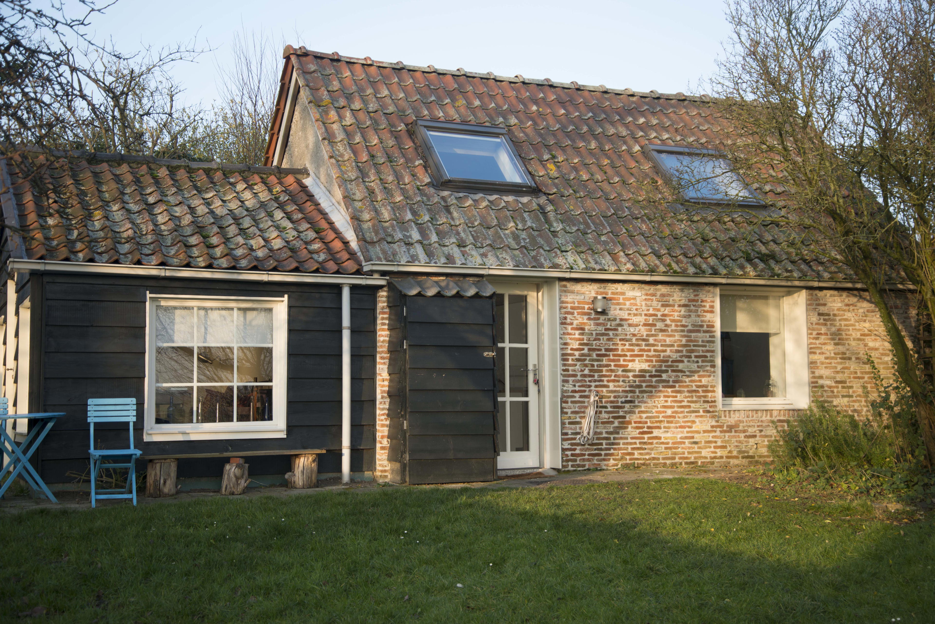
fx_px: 1247
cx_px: 468
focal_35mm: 48
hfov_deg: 41.1
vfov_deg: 28.1
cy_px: 312
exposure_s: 1/160
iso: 200
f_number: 4.2
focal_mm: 48
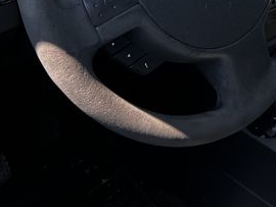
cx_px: 238
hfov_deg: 24.7
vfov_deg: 18.2
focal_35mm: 77
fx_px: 614
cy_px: -45
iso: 40
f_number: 1.5
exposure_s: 1/274
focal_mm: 5.7
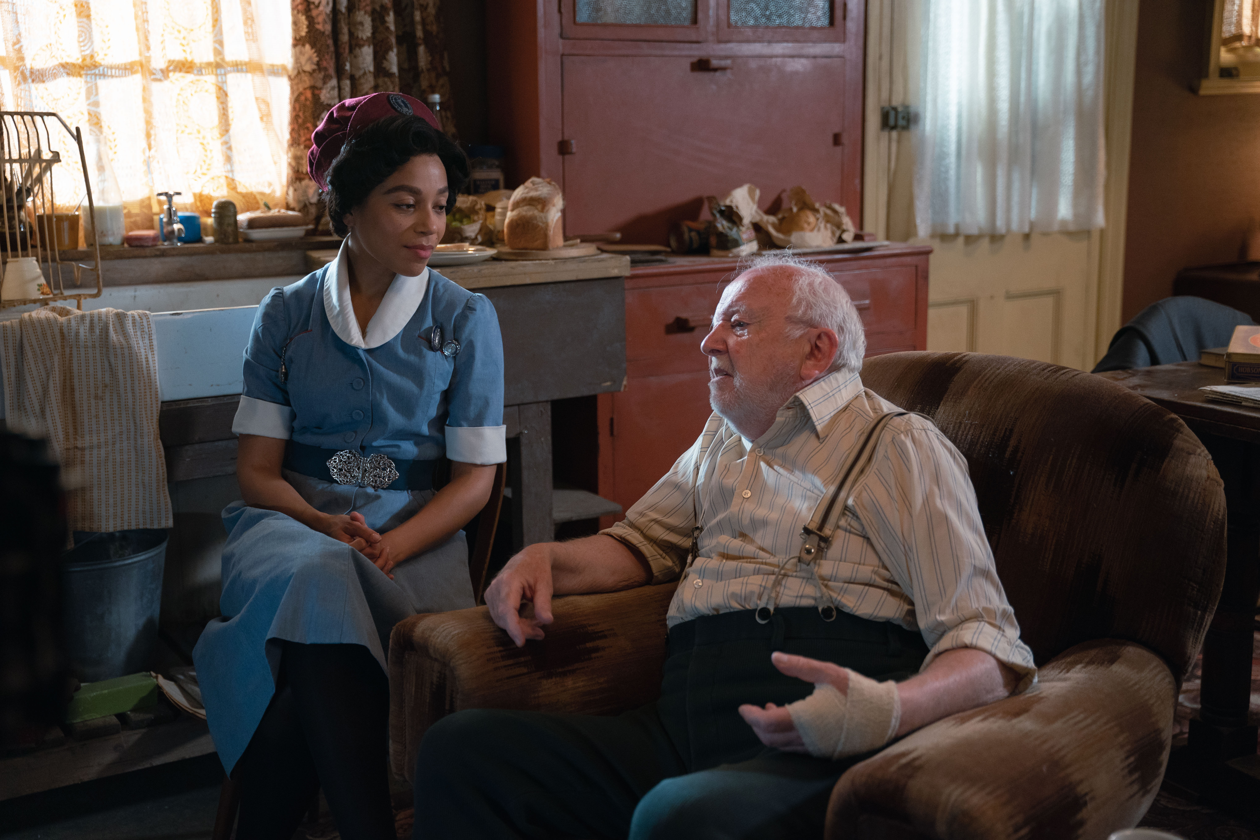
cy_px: 420
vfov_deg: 29.9
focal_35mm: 45
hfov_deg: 43.6
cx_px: 630
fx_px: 1575
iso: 2500
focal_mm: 45
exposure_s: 1/125
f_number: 2.8
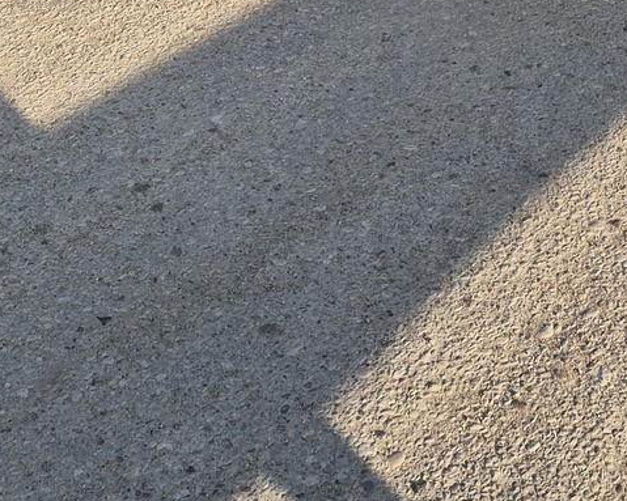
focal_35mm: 75
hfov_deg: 23.7
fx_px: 1391
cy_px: -374
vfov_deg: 17.1
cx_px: 695
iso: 25
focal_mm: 5.4
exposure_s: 1/918
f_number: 1.8
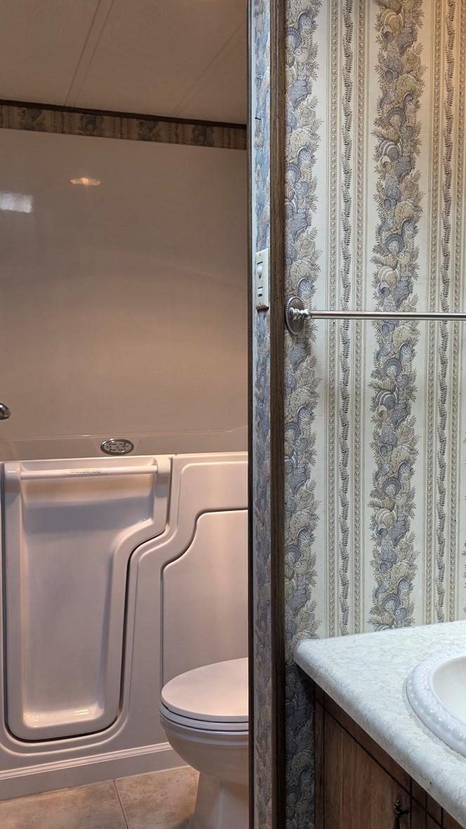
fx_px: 747
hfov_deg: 34.6
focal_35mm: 34
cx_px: 247
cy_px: 416
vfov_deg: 58.0
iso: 64
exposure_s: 1/120
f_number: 1.7
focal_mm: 6.3
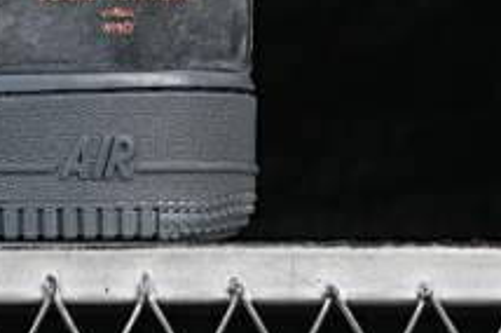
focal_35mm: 256
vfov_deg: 5.3
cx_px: -286
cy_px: -117
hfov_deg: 7.9
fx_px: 3557
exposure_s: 1/60
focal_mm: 50
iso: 160
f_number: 6.3
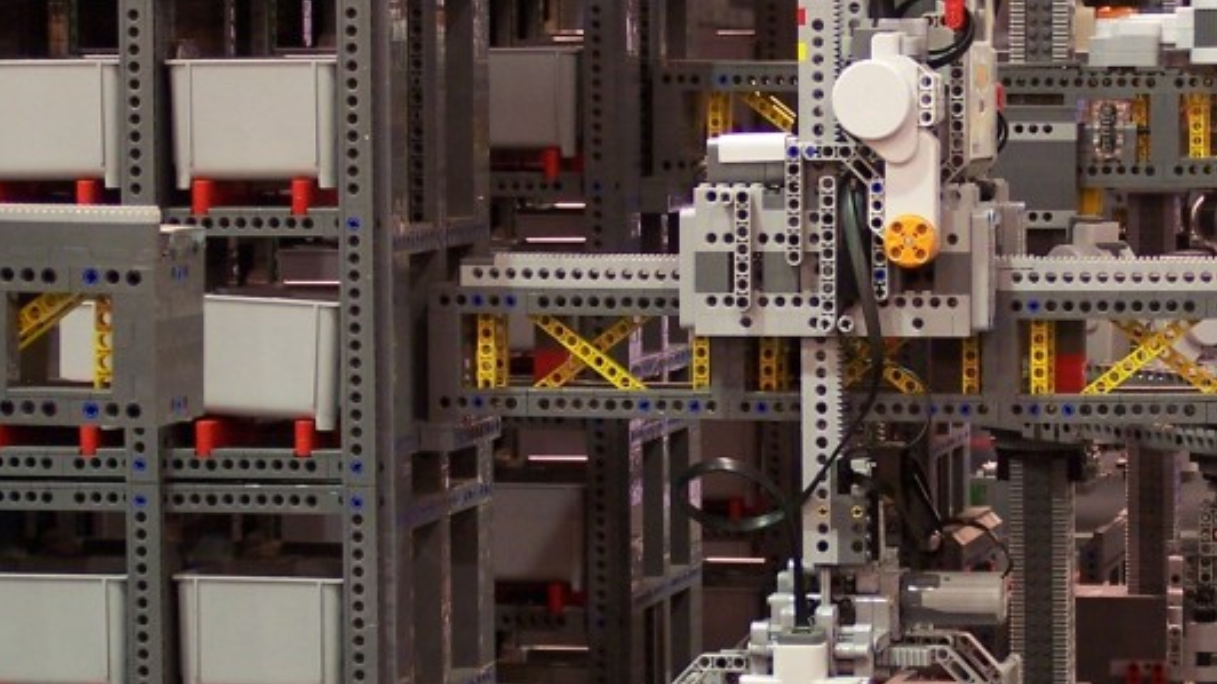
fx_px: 5549
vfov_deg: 7.0
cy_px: 506
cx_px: 748
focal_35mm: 172
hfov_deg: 12.5
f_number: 3.2
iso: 80
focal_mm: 13.7
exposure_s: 1/2
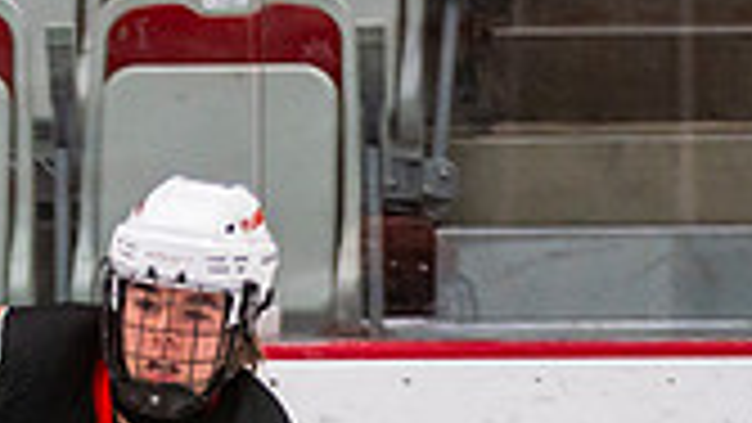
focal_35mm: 1027
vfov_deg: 1.2
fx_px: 20482
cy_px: 1062
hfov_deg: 2.1
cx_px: -163
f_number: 2.8
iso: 640
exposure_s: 1/640
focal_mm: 155
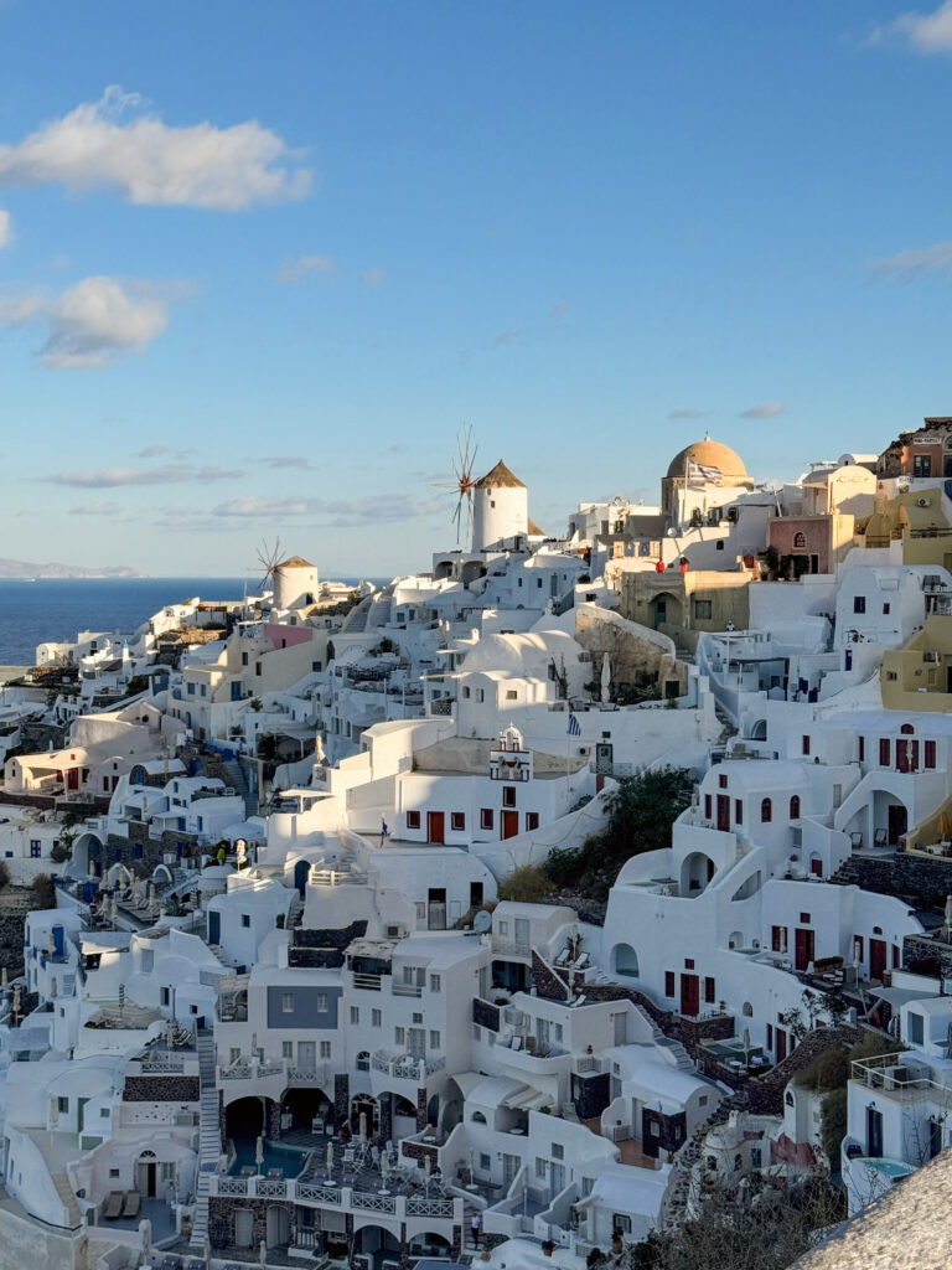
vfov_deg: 39.7
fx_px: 1760
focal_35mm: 48
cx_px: 476
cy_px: 635
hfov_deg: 30.3
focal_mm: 6.76
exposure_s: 1/4600
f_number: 1.8
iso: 64
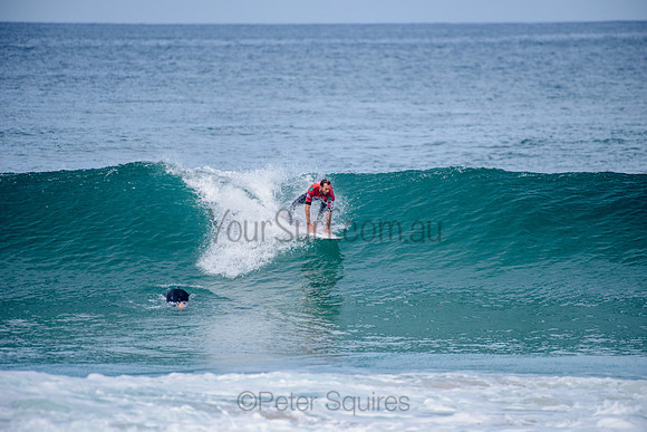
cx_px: 324
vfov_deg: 2.8
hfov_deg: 4.1
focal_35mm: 500
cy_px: 216
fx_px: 8988
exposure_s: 1/2000
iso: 250
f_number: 5.6
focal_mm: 500
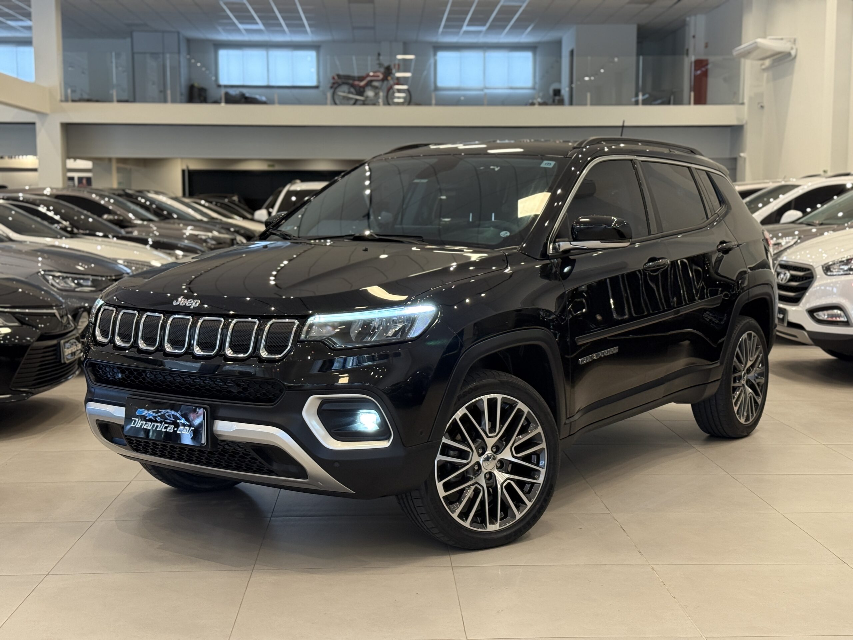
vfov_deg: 30.3
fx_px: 1183
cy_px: 320
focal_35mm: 48
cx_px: 426
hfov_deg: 39.7
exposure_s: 1/60
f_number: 1.78
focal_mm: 6.76
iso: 250
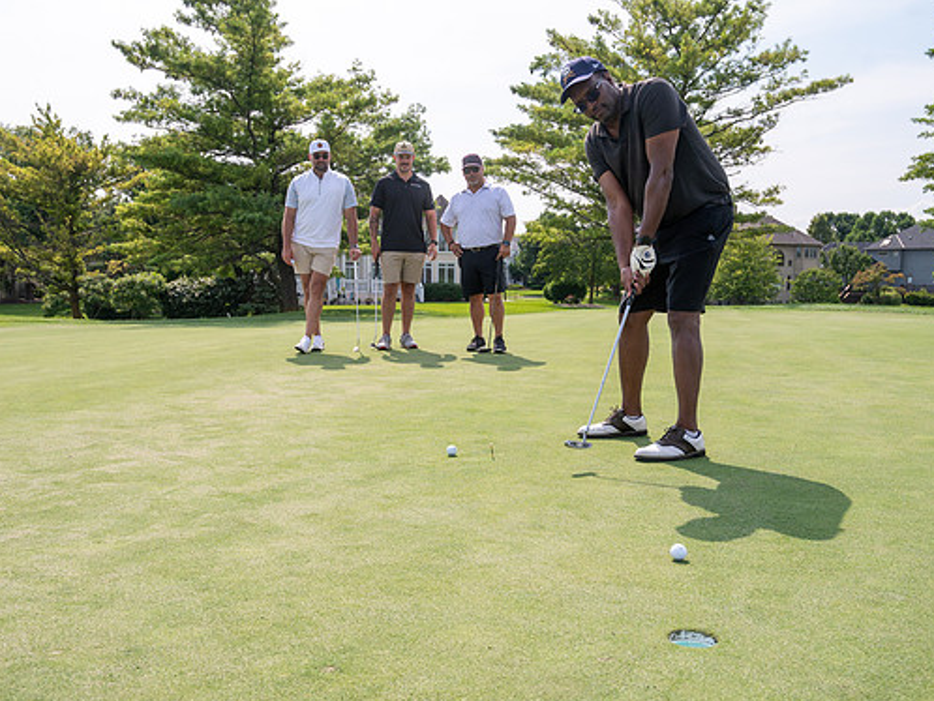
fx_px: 999
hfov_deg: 50.1
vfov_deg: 38.6
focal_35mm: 37
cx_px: 469
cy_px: 396
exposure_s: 1/1600
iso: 250
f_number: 6.3
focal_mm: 30
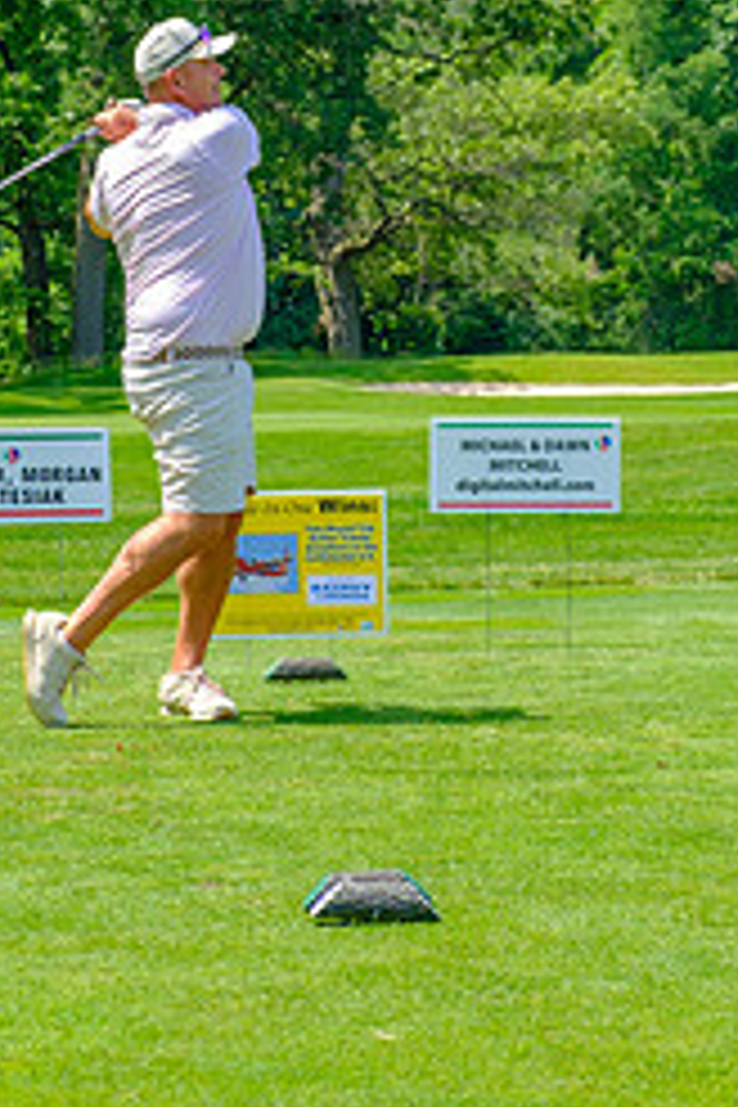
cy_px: 351
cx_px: 216
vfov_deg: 16.2
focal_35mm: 126
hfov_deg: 10.9
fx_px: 3874
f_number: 5
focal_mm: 46.3
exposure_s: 1/500
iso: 200
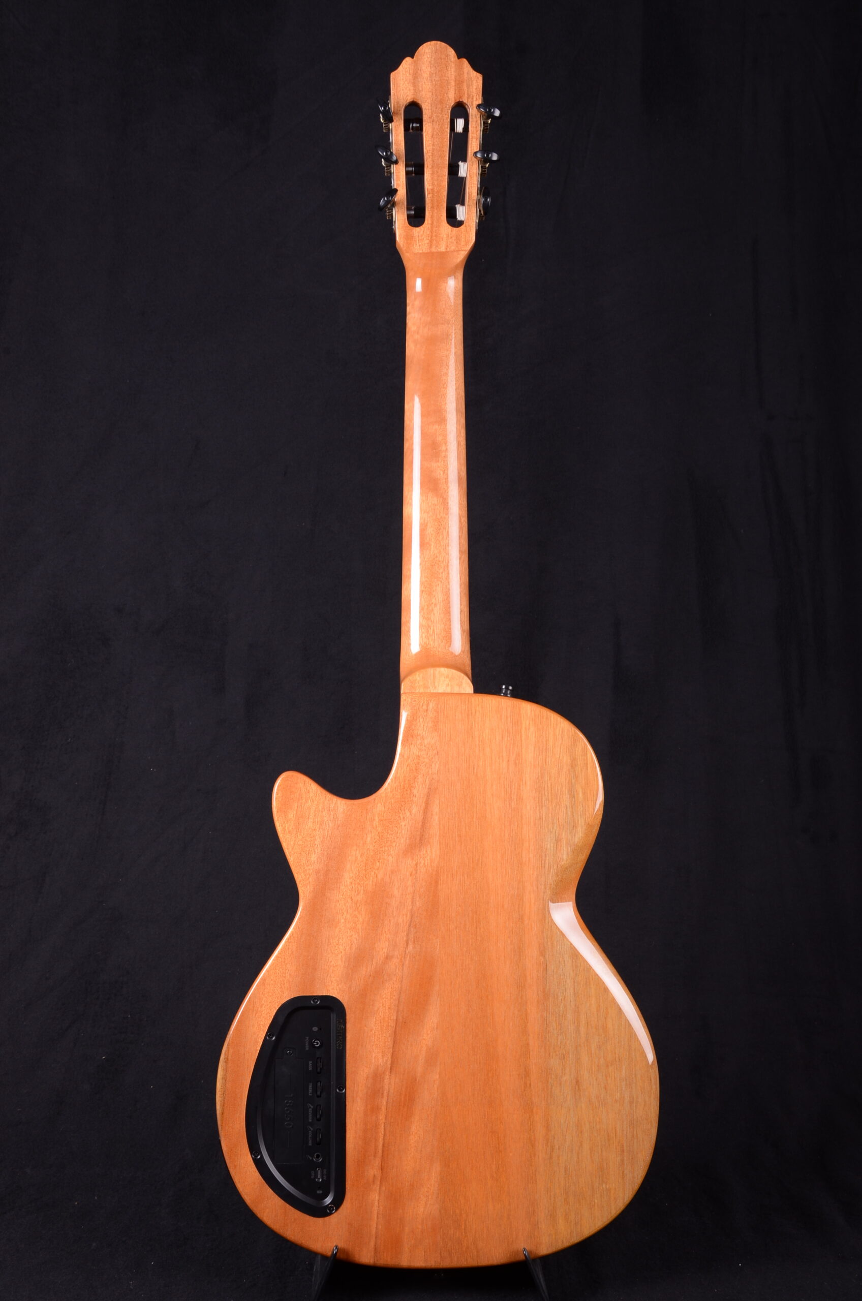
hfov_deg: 31.8
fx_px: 1515
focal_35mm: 42
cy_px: 650
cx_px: 431
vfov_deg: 46.5
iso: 200
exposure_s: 1/200
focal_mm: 28
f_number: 11
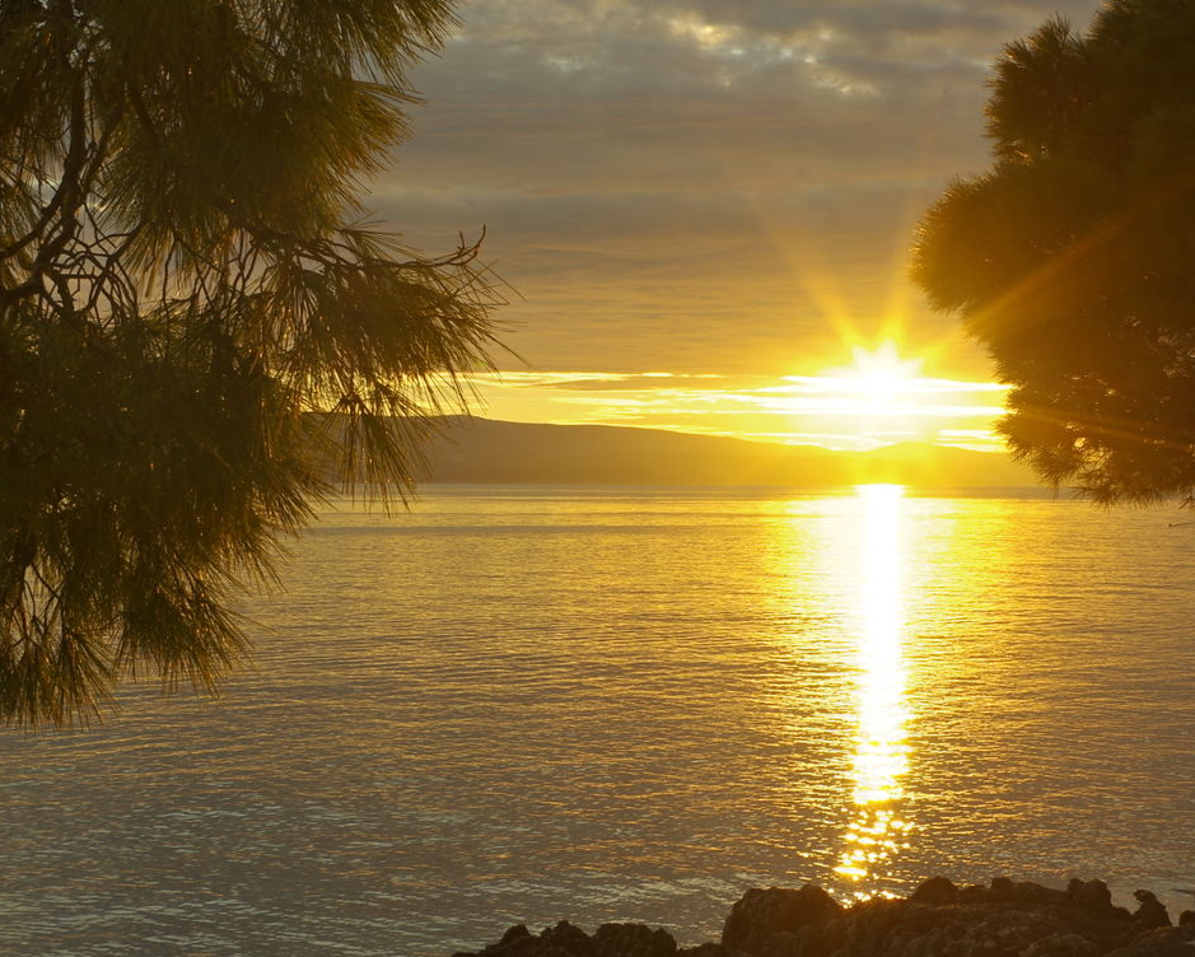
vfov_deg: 22.1
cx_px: 630
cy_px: 357
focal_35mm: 69
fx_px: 2441
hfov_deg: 27.5
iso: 100
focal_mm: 24
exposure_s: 1/80
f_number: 10
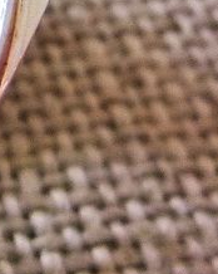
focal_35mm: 112
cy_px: -15
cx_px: -350
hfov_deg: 11.0
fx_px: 905
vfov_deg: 16.7
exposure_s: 1/30
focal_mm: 4.5
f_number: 3.3
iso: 200
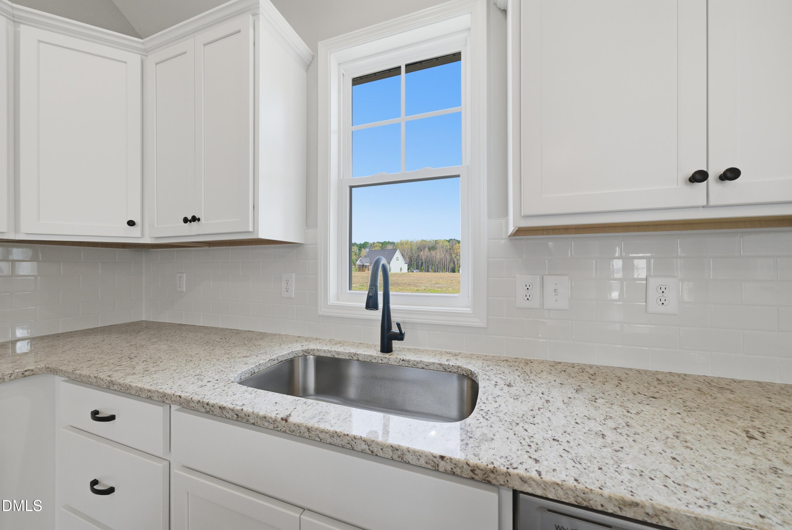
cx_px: 396
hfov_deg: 112.6
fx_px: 264
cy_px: 265
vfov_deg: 90.1
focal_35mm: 12
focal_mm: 12
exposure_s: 1/60
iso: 80
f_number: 7.1
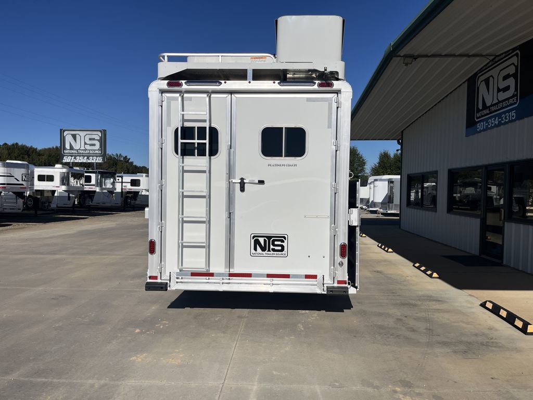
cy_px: 200
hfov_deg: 67.3
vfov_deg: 53.1
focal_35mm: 26
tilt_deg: -0.7
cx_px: 266
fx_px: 400
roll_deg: -0.1
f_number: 1.6
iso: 50
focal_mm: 5.1
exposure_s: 1/11905
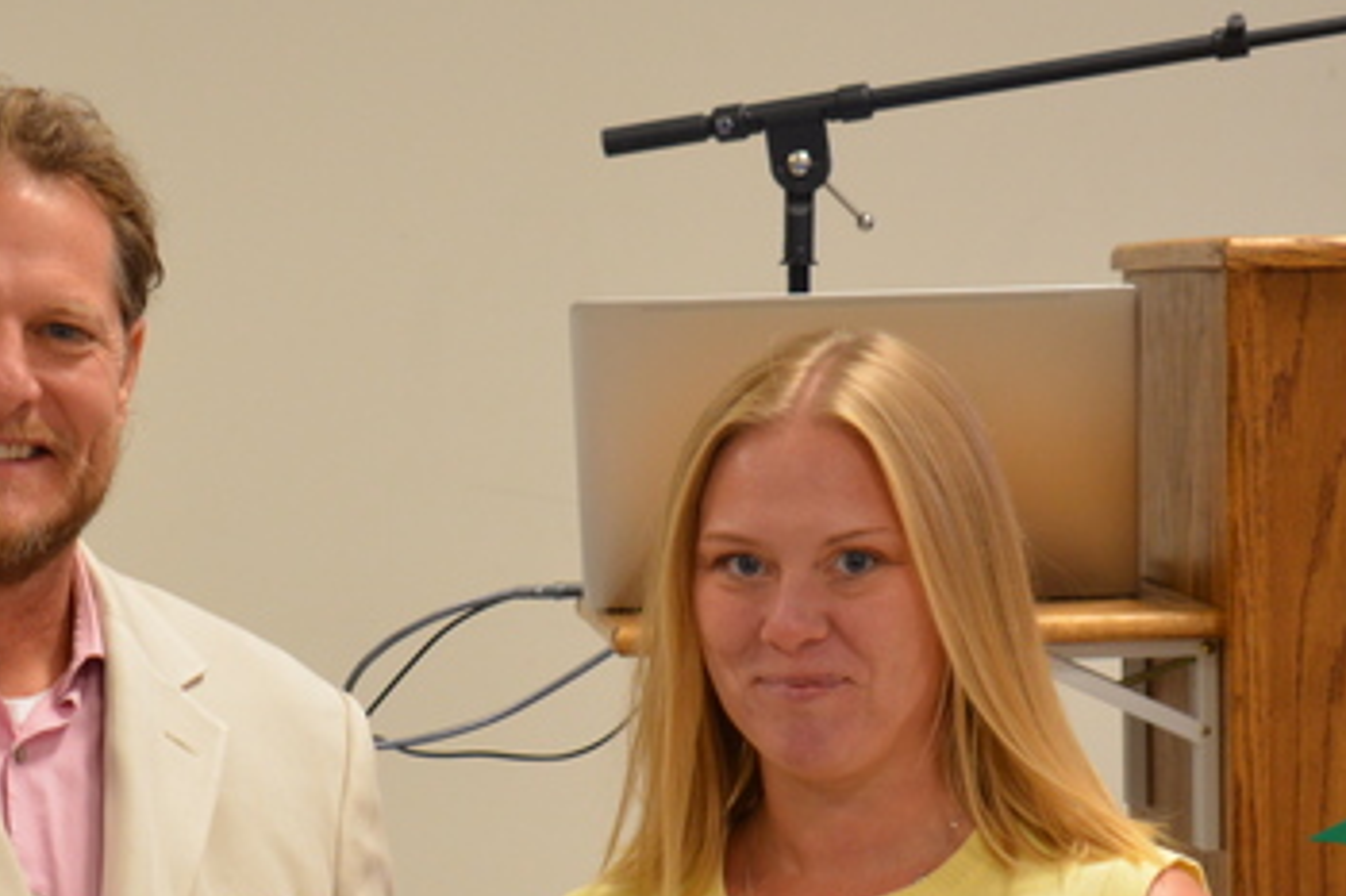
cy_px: 844
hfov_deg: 10.4
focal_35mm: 197
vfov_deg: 6.9
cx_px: 396
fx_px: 7379
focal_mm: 45
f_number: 5
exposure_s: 1/15
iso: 500
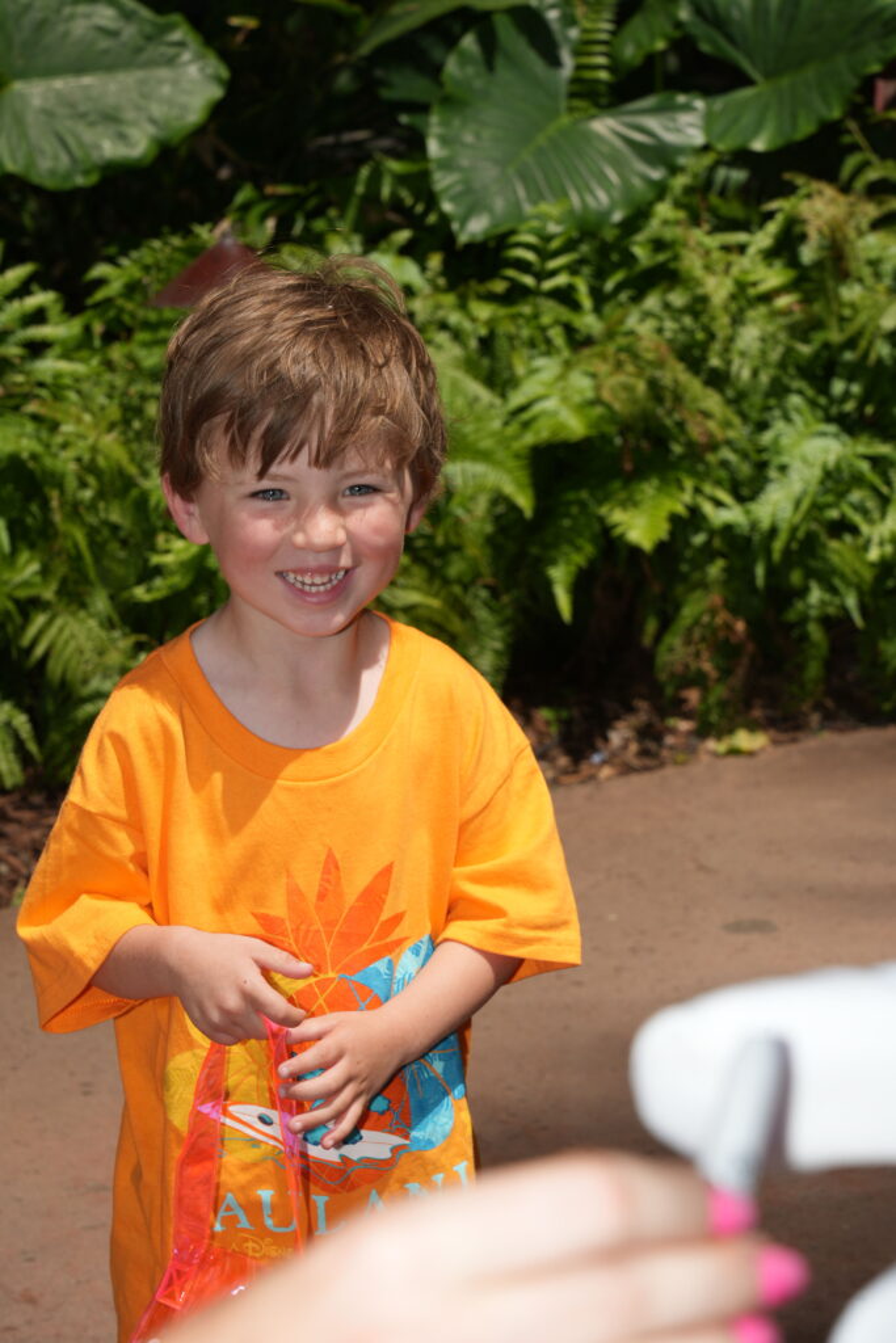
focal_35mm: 105
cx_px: 448
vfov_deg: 19.5
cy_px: 672
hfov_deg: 13.0
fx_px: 3918
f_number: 11
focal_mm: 105
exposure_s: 1/250
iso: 125
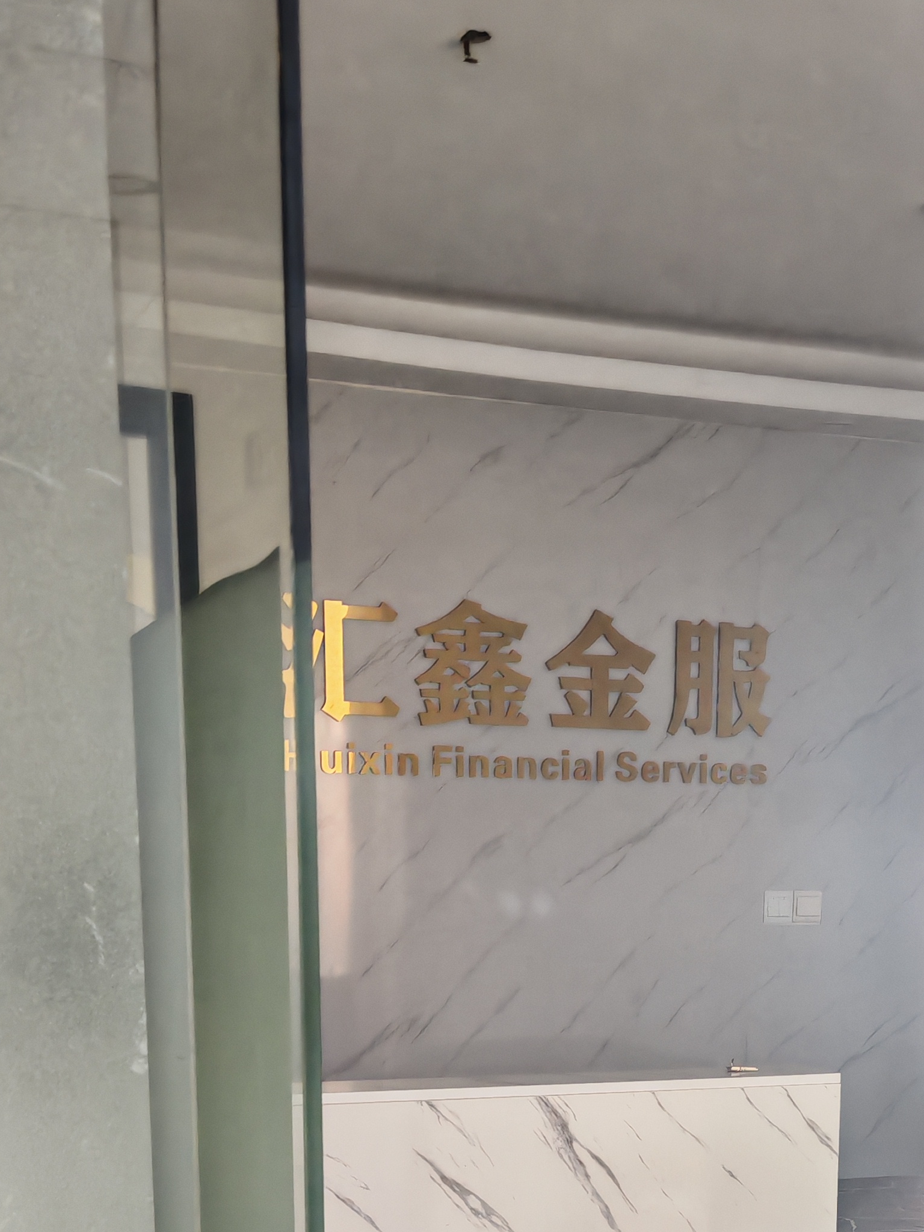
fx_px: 1922
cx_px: 597
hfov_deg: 26.9
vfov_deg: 33.0
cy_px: 1191
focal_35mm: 54
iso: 640
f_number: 1.9
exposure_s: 1/33
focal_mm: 6.67
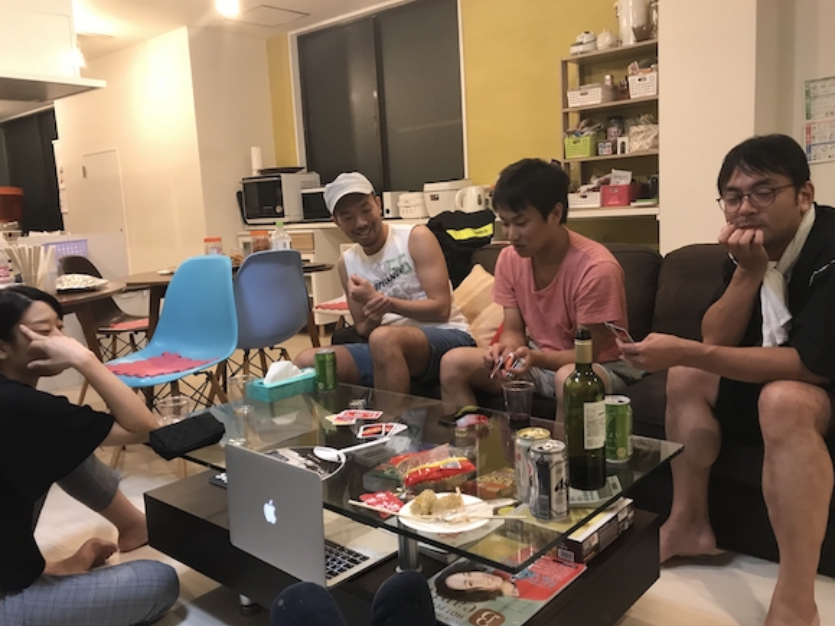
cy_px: 313
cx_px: 425
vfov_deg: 48.2
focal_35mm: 29
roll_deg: +3.7
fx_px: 699
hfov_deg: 61.7
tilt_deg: -6.2
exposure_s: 1/17
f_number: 1.8
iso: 64
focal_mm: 3.99
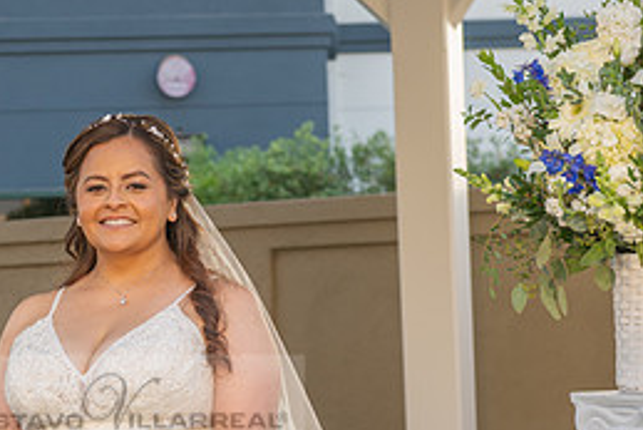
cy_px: 429
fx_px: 2966
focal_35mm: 166
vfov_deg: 8.2
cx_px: 69
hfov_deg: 12.3
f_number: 5
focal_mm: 70
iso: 200
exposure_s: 1/160
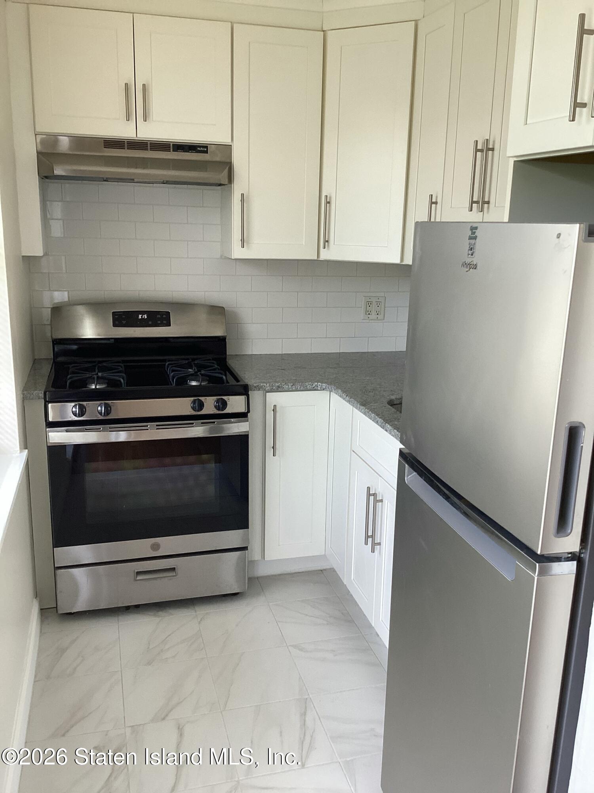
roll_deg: -0.7
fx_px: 709
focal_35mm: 31
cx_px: 297
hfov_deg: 45.4
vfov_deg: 58.4
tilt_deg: -15.6
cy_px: 396
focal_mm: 3.3
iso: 80
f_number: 2.4
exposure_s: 1/60
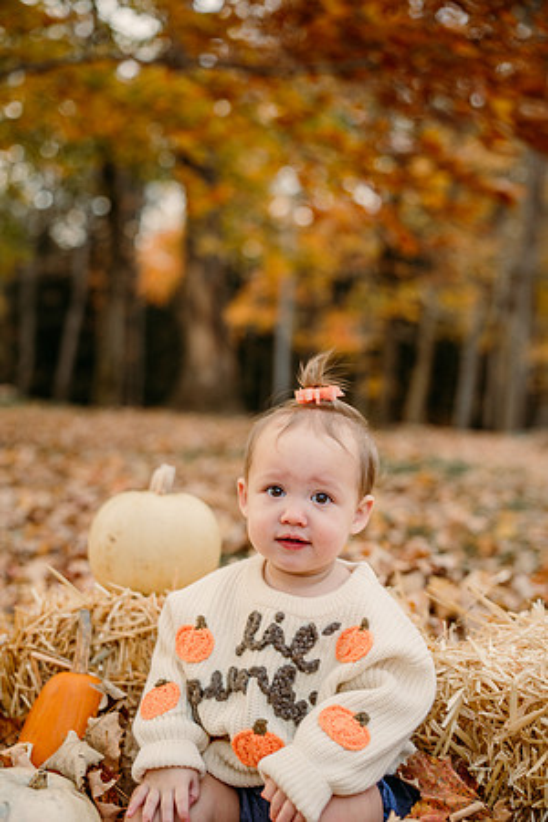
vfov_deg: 45.4
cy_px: 411
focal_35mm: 43
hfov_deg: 31.2
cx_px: 274
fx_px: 982
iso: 250
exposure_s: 1/400
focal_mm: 43
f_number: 2.2
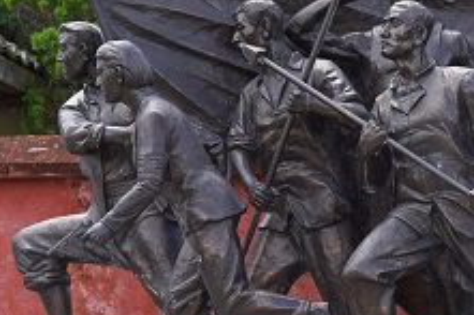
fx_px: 1763
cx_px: 375
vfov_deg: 10.2
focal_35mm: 134
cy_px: 260
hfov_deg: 15.2
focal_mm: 37
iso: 100
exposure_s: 1/320
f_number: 4.5
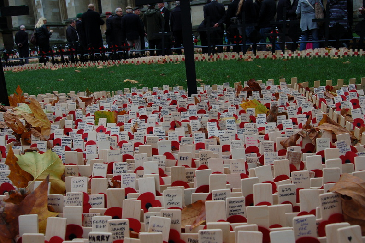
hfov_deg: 62.0
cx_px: 182
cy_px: 122
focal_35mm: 30
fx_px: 304
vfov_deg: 43.5
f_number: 6.3
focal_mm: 20
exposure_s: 1/160
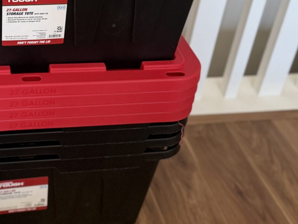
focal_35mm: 57
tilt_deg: -29.4
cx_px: 43
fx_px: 491
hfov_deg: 32.5
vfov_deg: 24.7
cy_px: 10
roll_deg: -4.2
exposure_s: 1/80
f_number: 1.78
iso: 200
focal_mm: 6.76
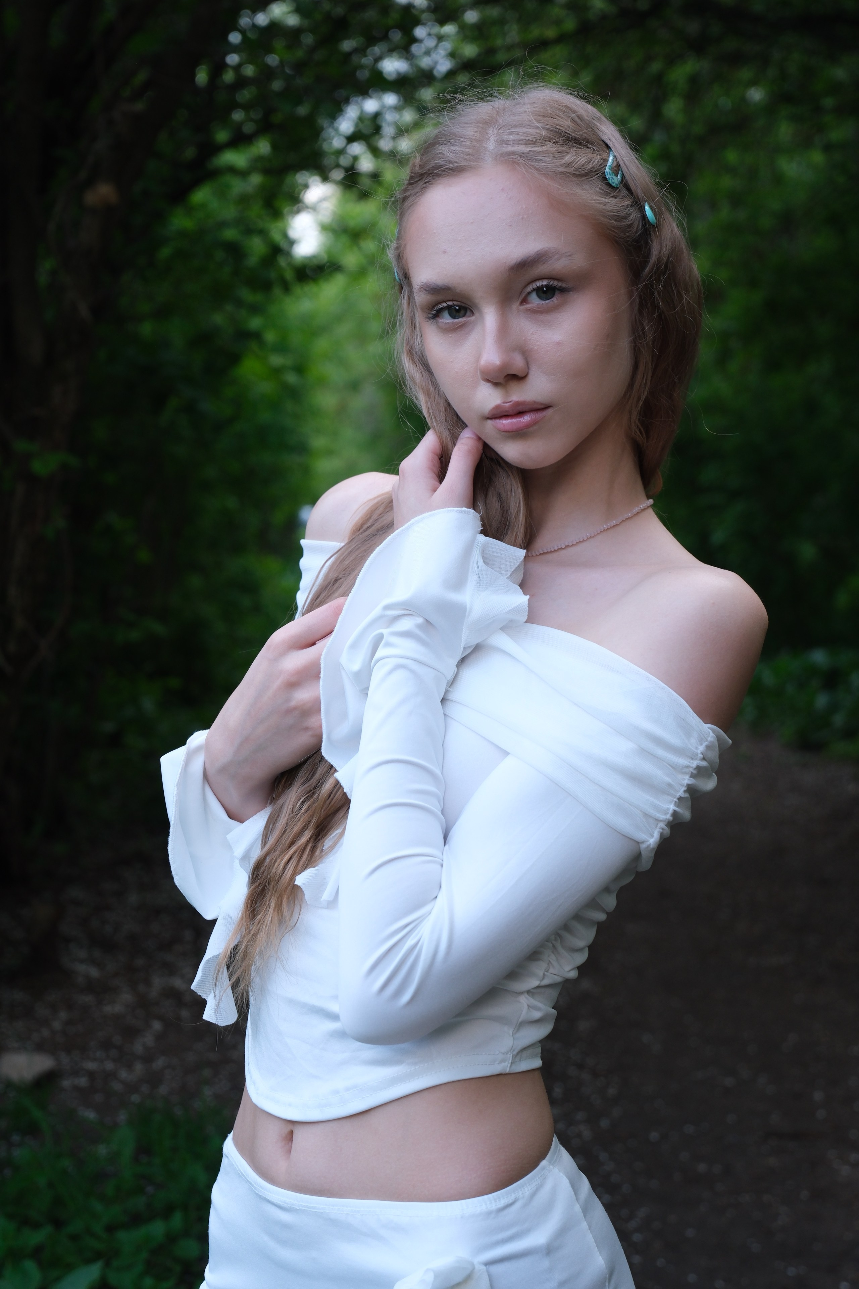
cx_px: 430
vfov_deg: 27.0
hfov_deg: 18.2
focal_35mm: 75
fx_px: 2684
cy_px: 644
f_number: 4.8
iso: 400
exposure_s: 1/105
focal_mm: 50
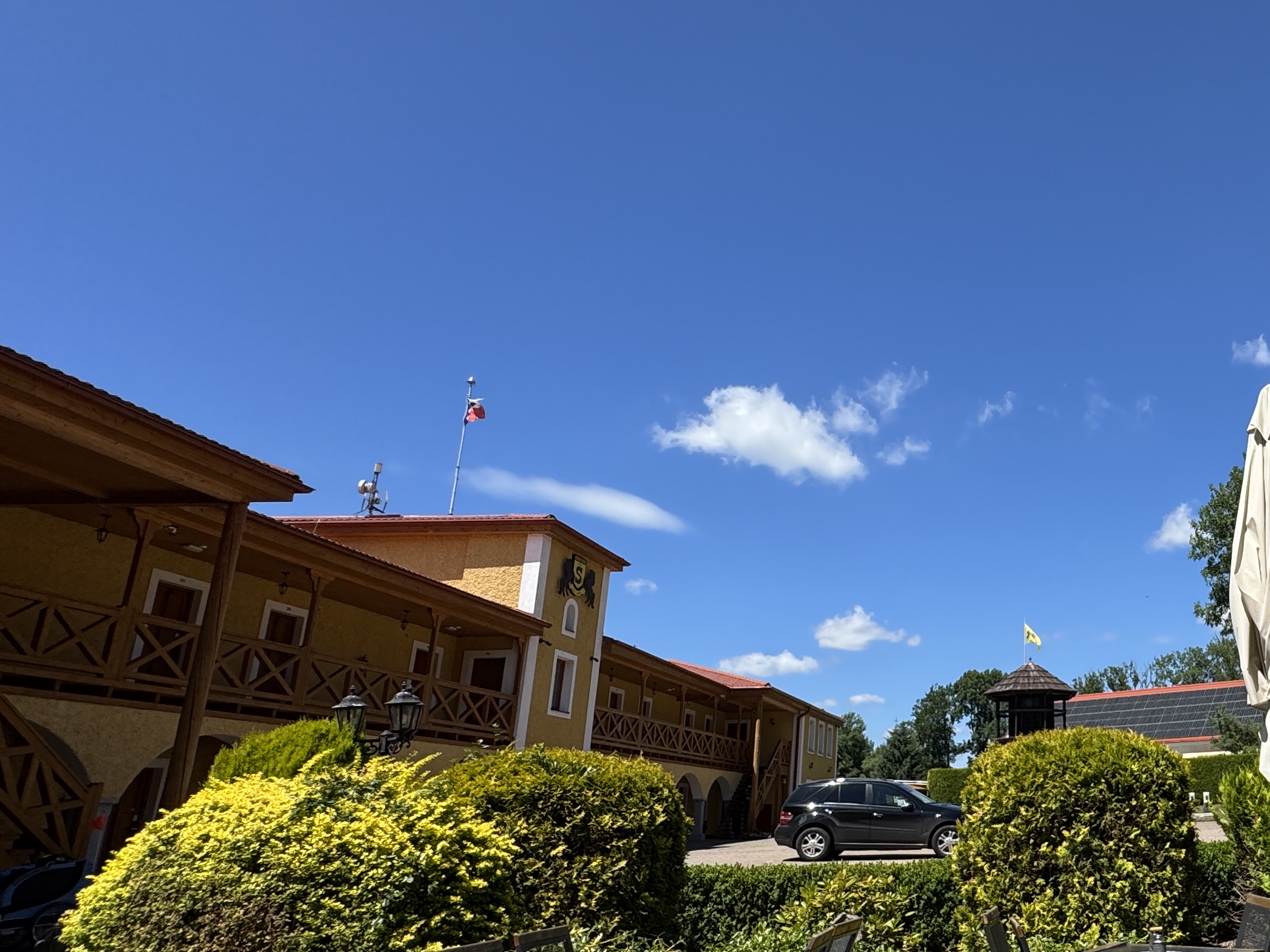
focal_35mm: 27
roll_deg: +1.8
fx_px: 991
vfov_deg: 51.2
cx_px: 1118
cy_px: 539
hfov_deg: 57.2
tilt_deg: +15.8
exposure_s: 1/1567
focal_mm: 2.22
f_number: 2.2
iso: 40
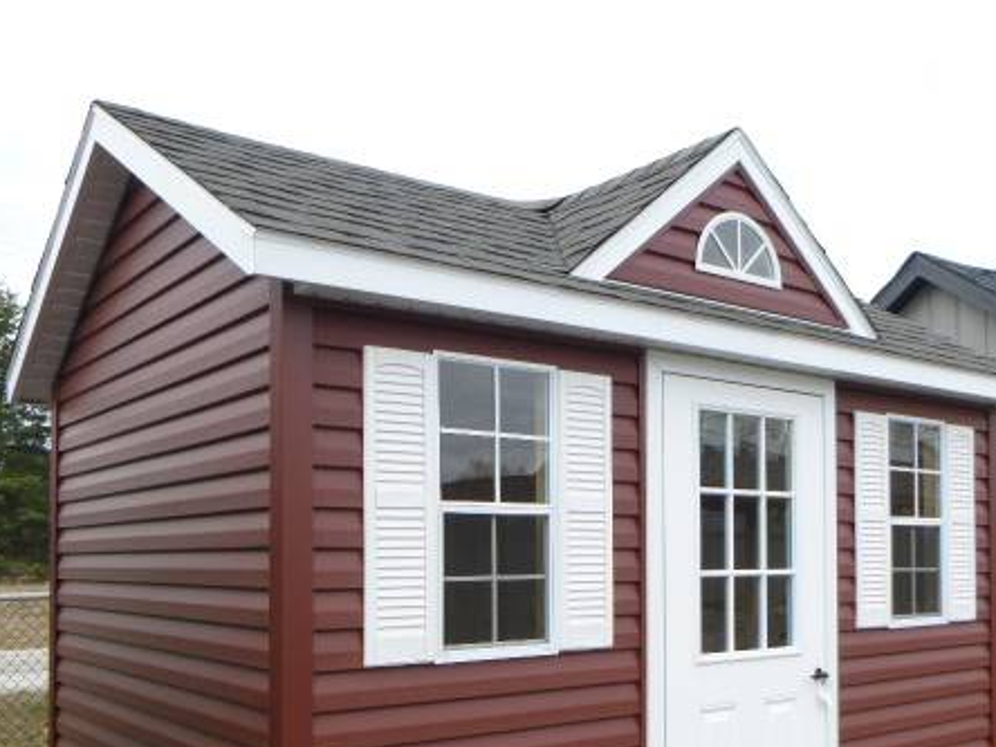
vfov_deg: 39.0
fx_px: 1036
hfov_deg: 51.2
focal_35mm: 36
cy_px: 525
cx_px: 563
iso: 100
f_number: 3.9
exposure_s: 1/200
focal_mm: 4.5
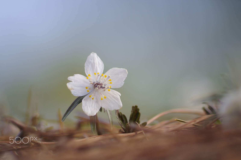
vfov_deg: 3.0
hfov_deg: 4.6
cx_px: 120
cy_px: 80
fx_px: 3010
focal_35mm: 450
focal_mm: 300
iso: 100
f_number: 5.8
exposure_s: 1/60
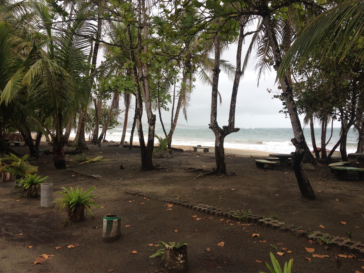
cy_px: 136
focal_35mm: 35
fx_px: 368
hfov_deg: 52.6
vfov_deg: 40.7
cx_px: 182
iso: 50
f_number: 2.4
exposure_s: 1/277
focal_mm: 4.28
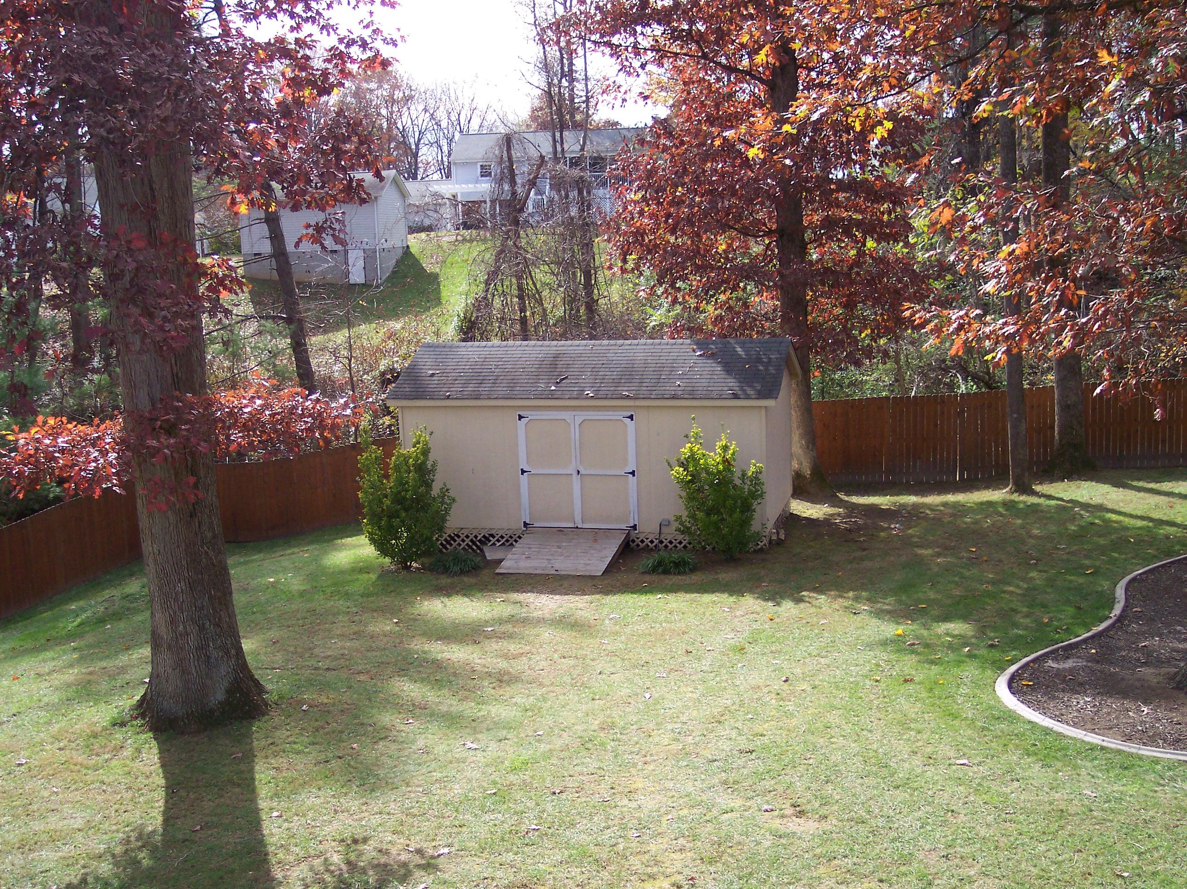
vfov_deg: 37.7
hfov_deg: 49.0
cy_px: 444
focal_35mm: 38
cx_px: 594
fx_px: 1302
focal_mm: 8
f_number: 2.8
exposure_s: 1/700
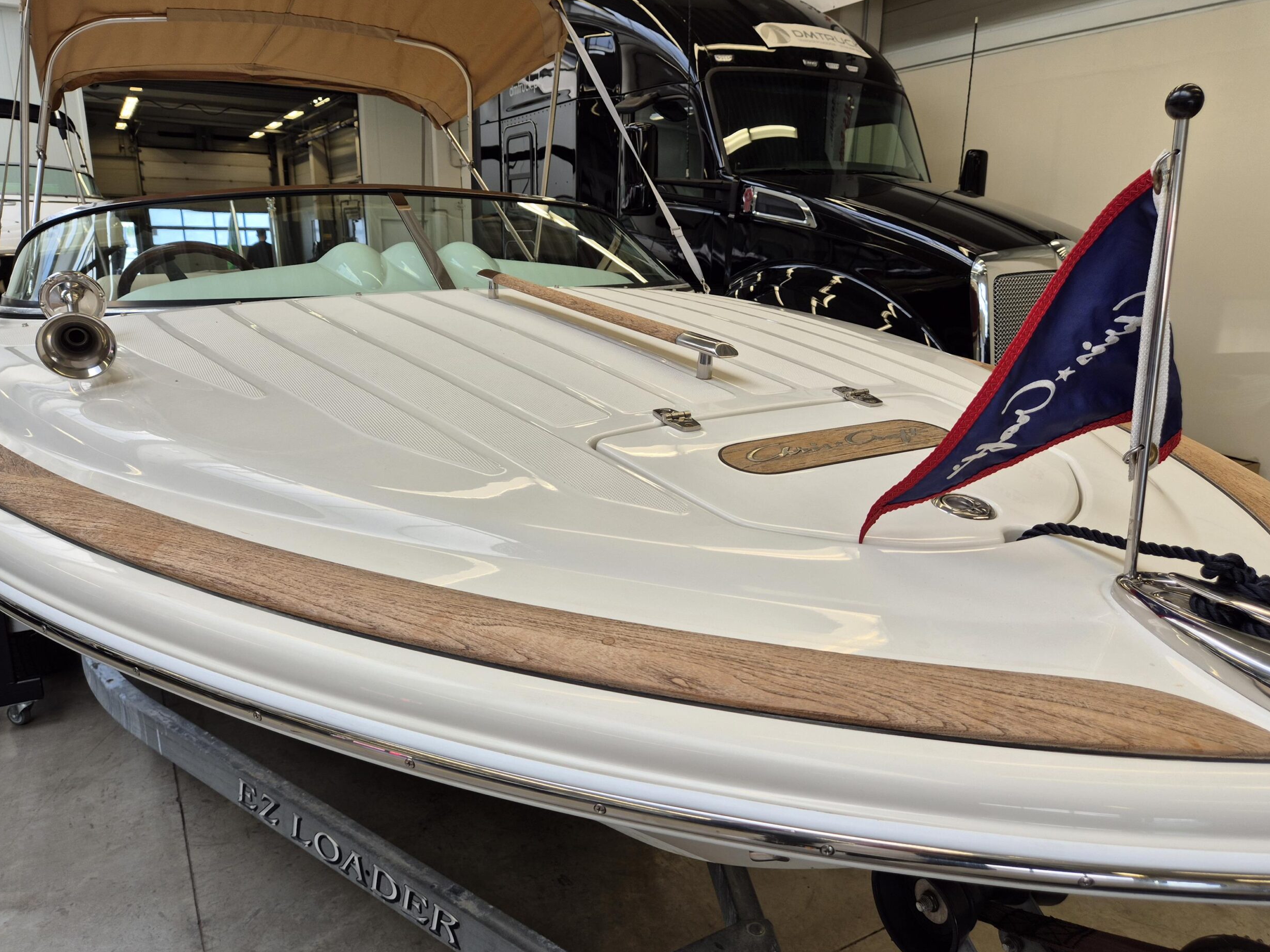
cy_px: 466
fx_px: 881
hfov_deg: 71.6
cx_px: 625
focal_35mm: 24
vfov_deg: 56.8
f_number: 1.8
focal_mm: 5.4
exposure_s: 1/113
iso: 25
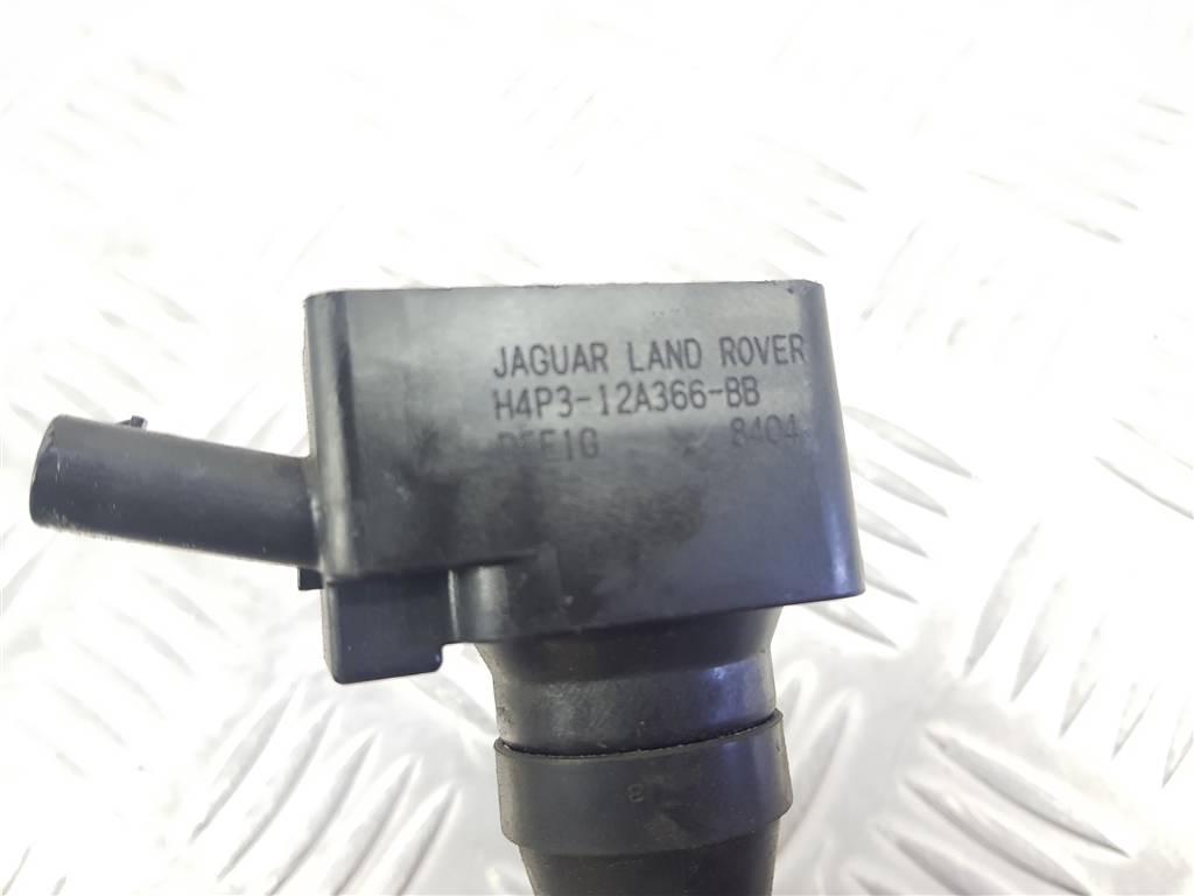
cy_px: 448
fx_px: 897
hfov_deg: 67.3
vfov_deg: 53.1
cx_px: 597
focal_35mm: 26
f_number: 1.7
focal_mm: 4.2
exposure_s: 1/100
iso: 160
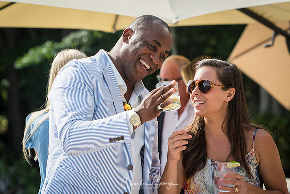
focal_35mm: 174
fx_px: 1402
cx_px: 145
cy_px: 97
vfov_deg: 7.9
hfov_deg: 11.8
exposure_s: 1/1000
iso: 200
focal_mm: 116
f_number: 4
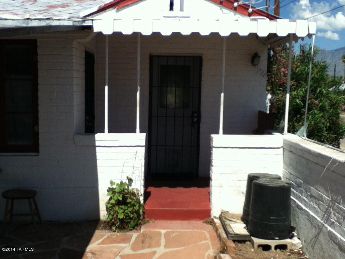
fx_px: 319
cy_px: 130
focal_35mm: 32
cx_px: 172
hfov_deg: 56.8
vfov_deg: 44.2
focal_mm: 3.85
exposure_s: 1/2139
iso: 80
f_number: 2.4
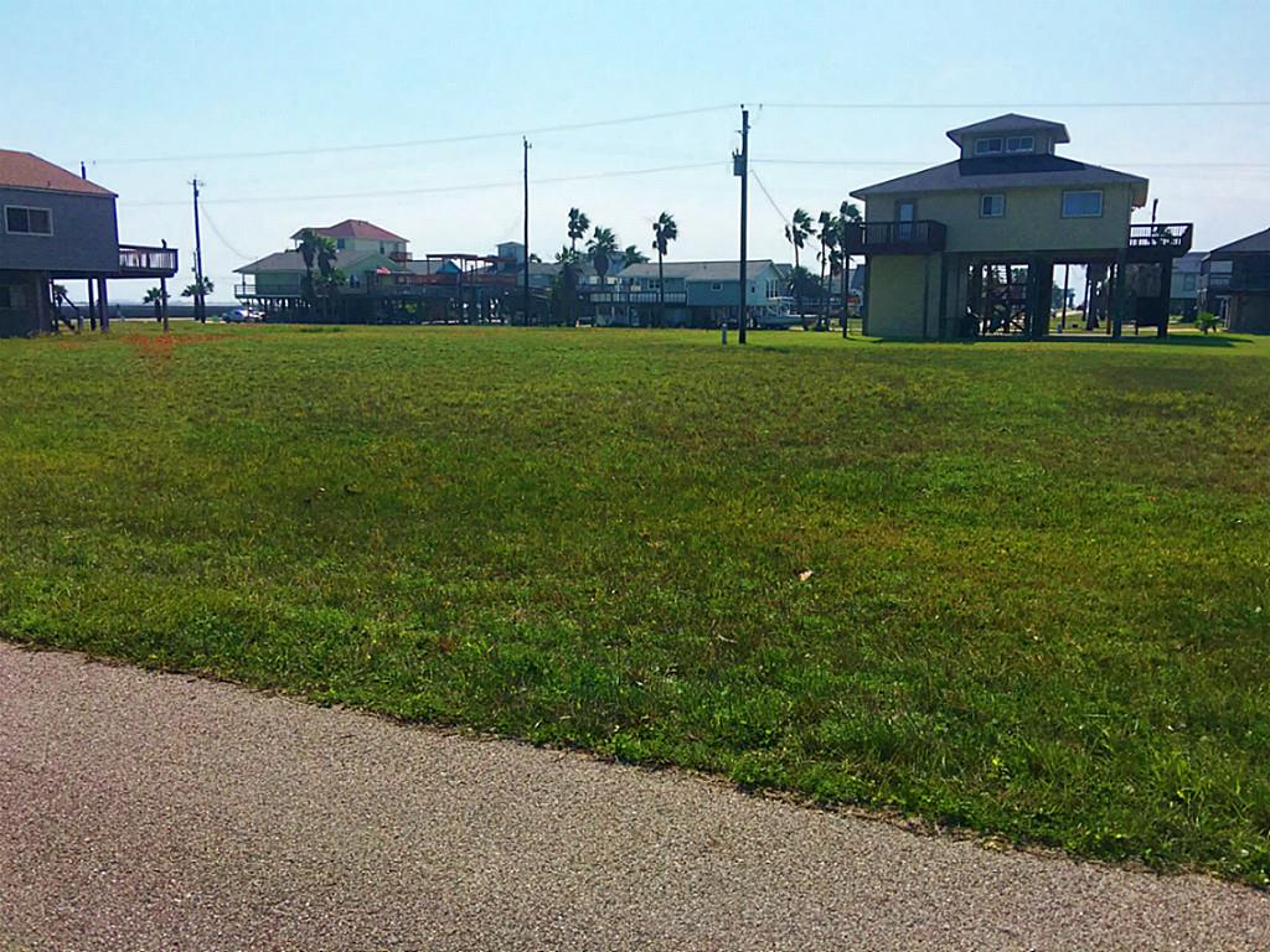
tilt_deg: -5.2
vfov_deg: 48.2
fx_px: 1064
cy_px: 476
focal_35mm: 29
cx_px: 635
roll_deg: +0.6
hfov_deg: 61.7
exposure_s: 1/4525
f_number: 2.2
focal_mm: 4.15
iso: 25
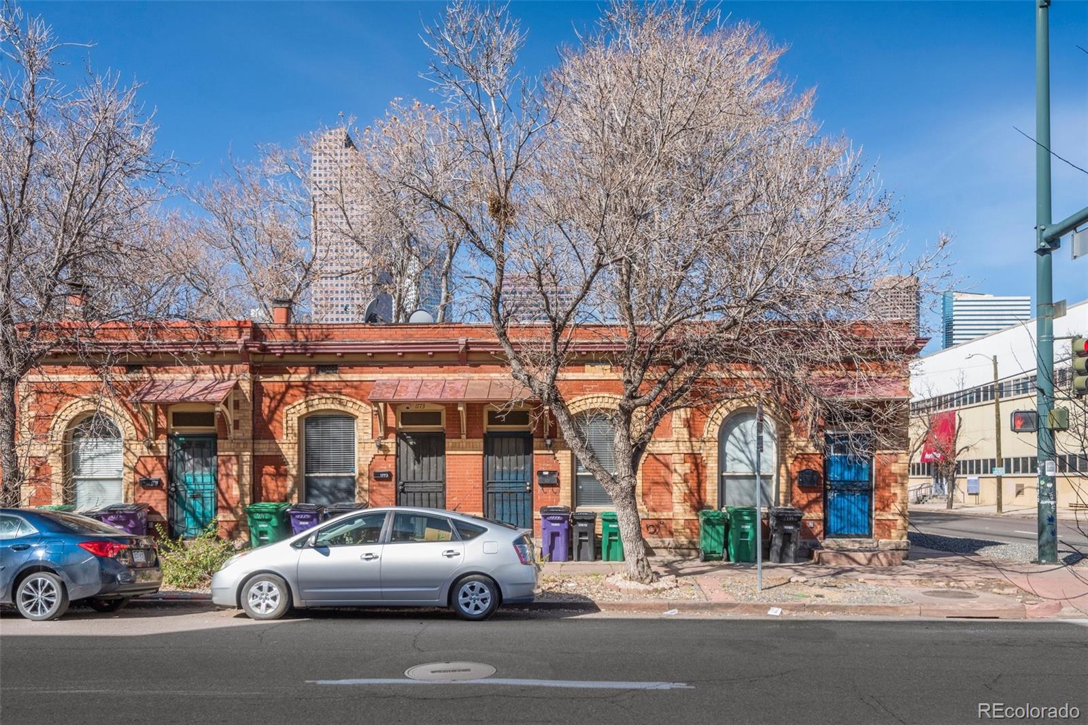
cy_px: 362
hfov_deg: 61.9
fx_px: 906
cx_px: 544
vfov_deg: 43.6
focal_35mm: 30
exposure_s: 1/160
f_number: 9
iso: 500
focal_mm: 30
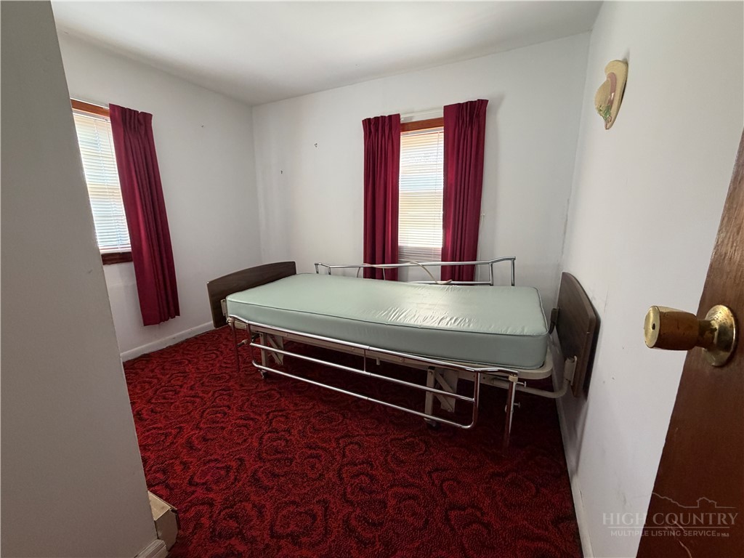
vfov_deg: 85.7
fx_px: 301
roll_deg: -0.3
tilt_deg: -12.2
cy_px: 279
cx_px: 372
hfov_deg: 102.1
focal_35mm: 14
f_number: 2.2
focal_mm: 2.22
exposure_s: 1/66
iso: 320
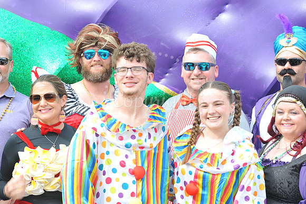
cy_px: 102
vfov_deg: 9.5
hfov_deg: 14.2
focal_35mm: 145
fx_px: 1232
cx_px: 153
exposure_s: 1/100
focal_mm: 145
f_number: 8
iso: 200
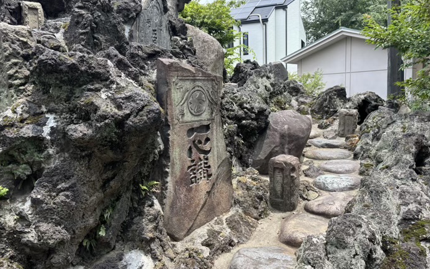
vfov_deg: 44.6
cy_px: 134
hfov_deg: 66.5
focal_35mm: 28
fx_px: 328
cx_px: 212
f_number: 1.6
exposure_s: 1/935
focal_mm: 5.96
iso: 50
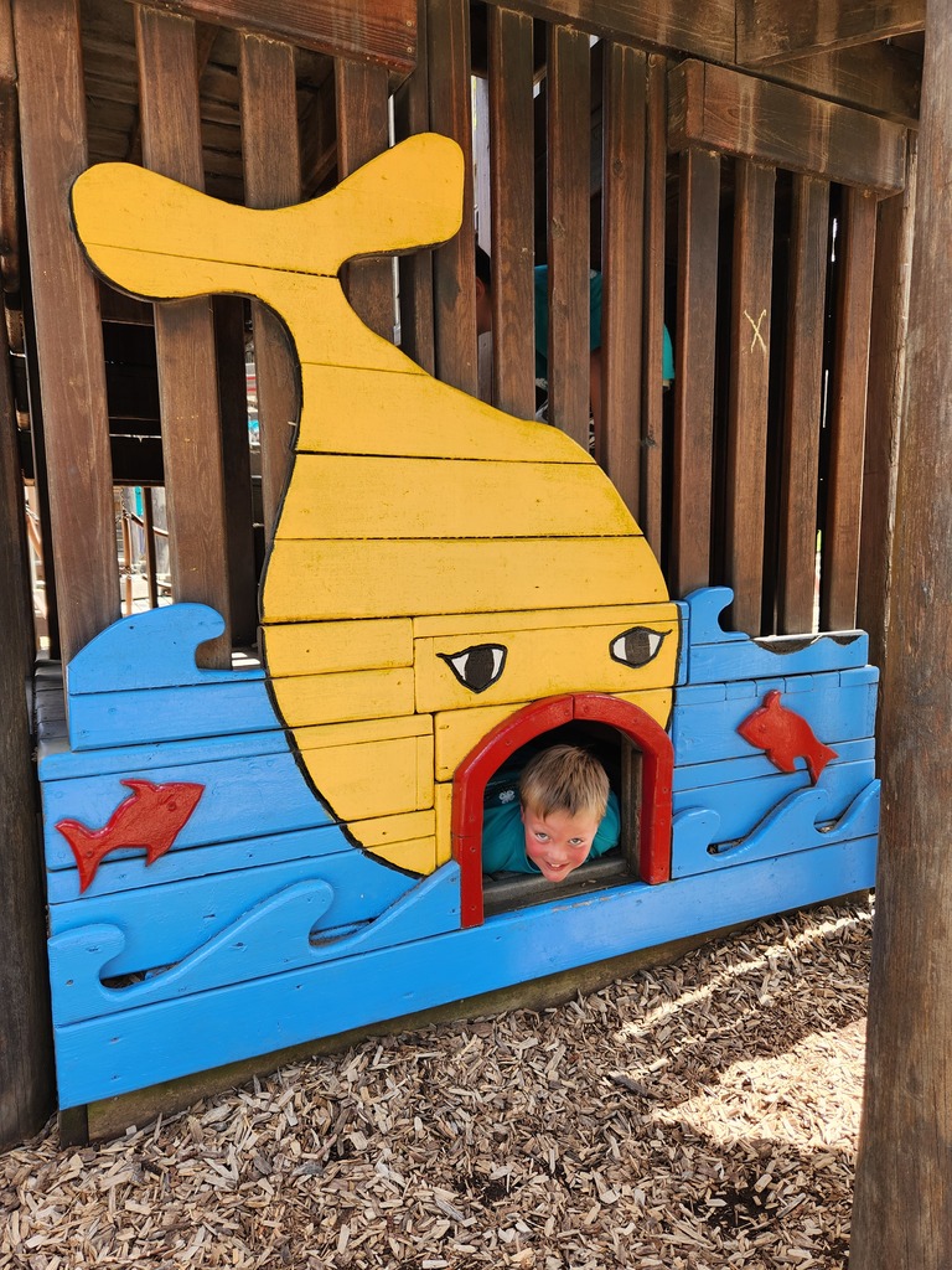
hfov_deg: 58.9
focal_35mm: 23
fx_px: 843
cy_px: 635
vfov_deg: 73.9
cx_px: 476
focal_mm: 5.4
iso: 20
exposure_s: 1/180
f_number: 1.8
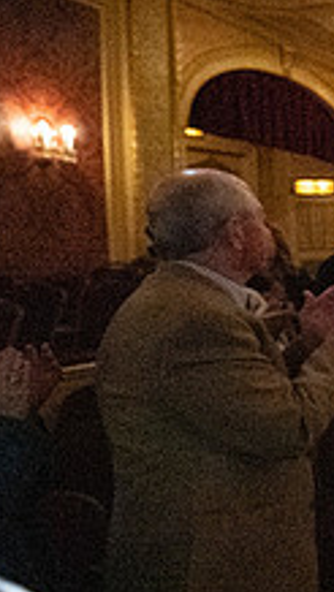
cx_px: 749
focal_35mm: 46
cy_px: 303
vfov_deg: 44.5
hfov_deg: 16.1
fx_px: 723
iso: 40637
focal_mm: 16.5
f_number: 4
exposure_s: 1/400
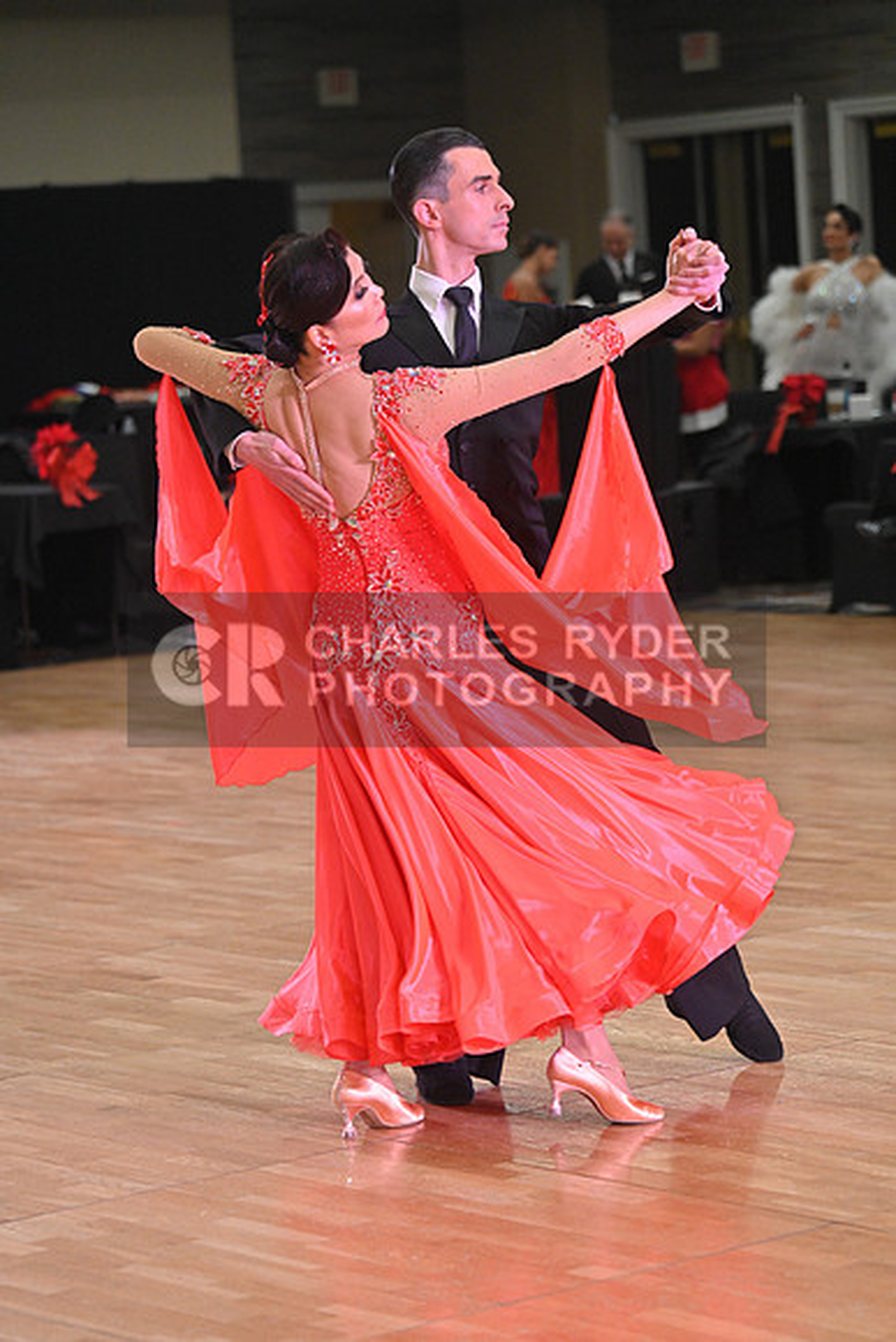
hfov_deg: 11.4
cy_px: 671
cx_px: 448
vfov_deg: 17.1
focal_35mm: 120
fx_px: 4477
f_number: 5
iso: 3200
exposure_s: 1/400
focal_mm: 120
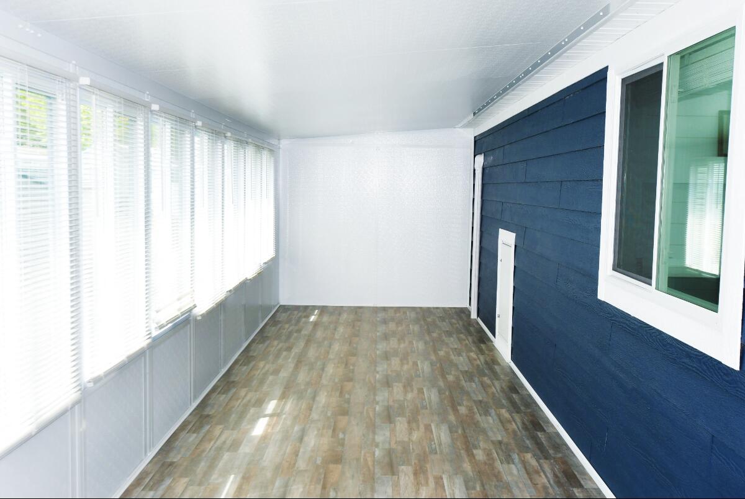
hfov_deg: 48.4
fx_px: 829
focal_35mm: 40
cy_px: 250
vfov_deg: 33.5
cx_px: 372
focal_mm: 20
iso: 100
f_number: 3.5
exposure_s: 1/80
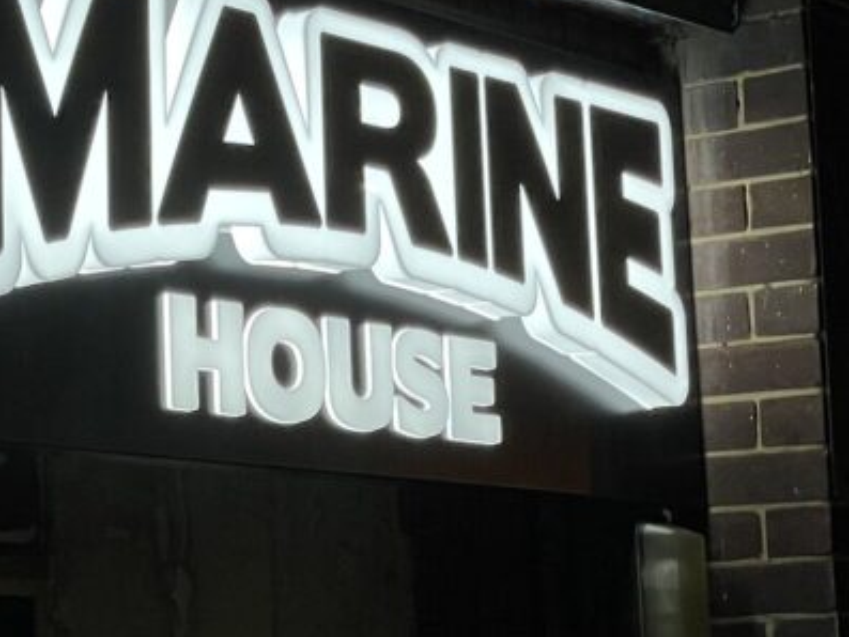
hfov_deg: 14.6
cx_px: 150
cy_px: 248
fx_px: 3288
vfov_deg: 11.1
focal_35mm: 134
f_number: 2
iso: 125
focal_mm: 6
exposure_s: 1/100
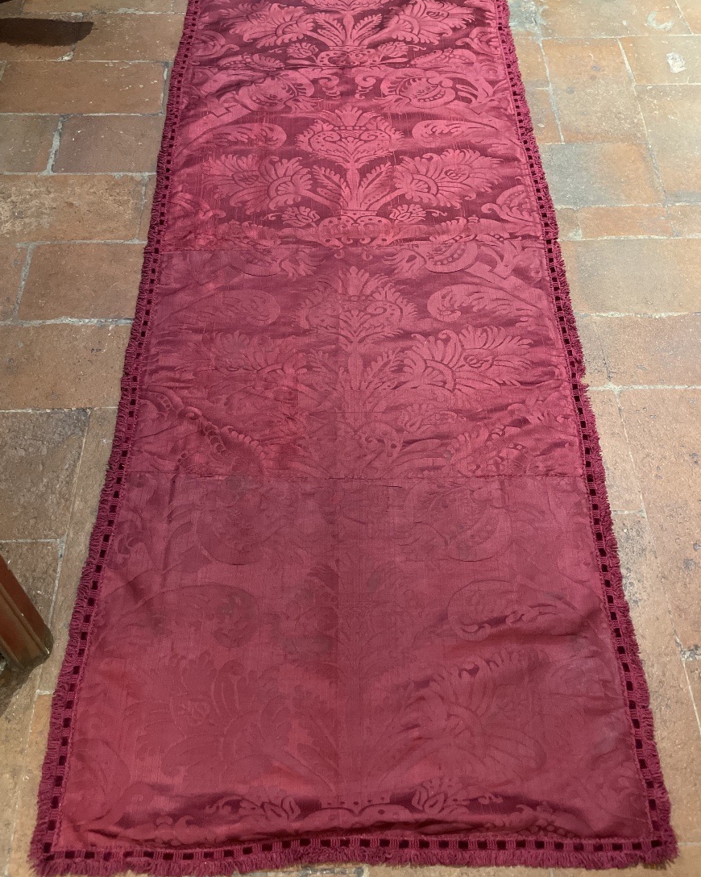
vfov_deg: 62.2
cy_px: 415
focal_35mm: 28
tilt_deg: -59.0
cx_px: 339
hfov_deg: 51.5
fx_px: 726
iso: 500
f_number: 1.6
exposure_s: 1/50
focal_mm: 4.2
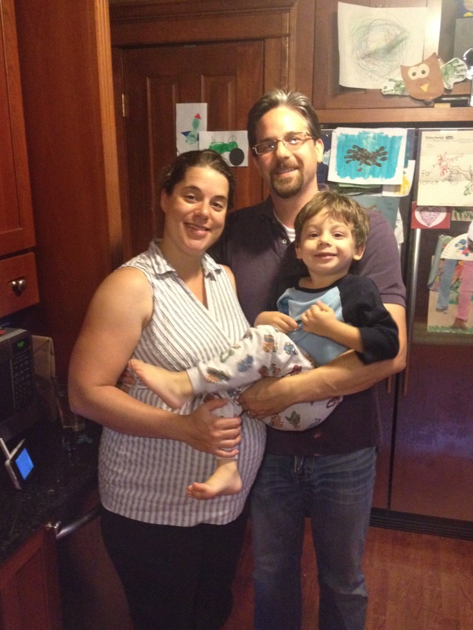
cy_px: 338
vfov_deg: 48.9
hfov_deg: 37.7
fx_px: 692
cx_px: 225
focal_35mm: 38
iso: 500
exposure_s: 1/15
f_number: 2.4
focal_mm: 4.28
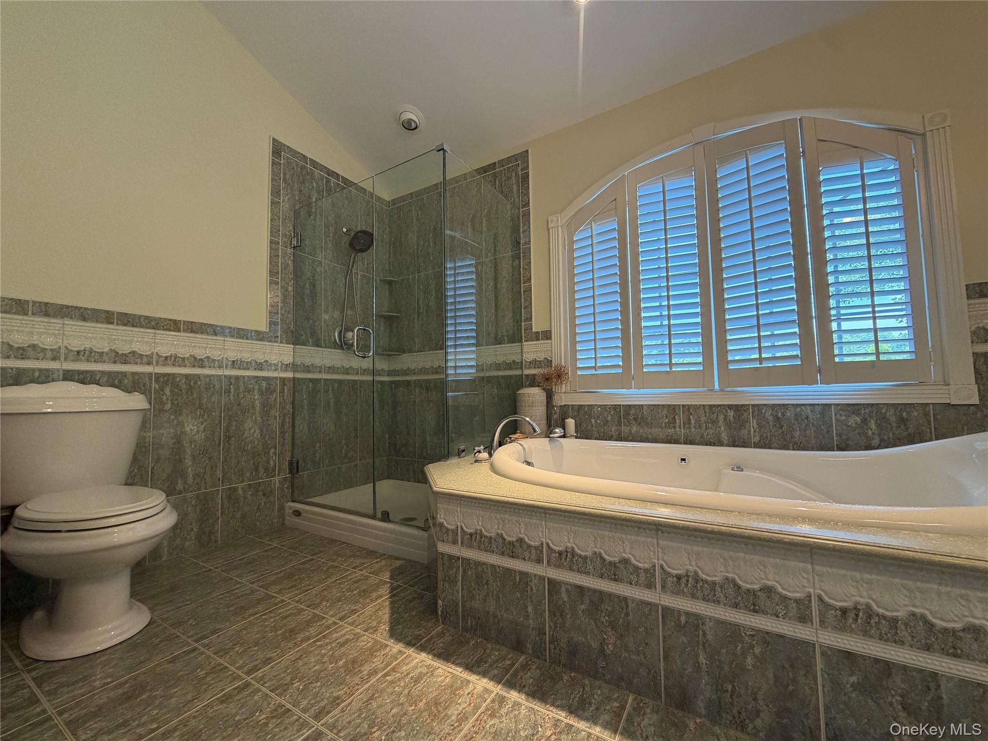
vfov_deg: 85.7
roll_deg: +1.5
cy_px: 370
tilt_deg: +3.7
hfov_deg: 102.1
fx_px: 400
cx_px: 494
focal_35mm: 14
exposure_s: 1/120
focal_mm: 2.22
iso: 200
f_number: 2.2
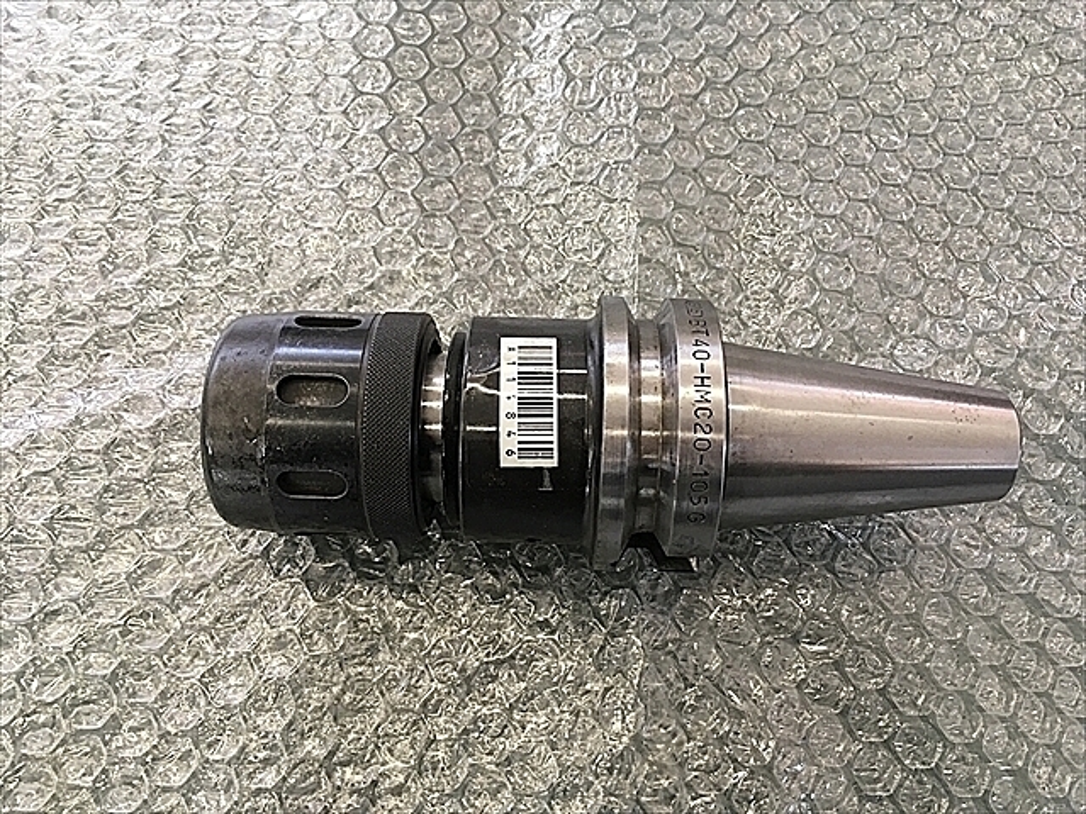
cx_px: 543
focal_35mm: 29
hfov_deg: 61.7
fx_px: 910
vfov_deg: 48.2
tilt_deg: -71.2
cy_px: 407
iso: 32
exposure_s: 1/30
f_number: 2.2
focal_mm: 4.15
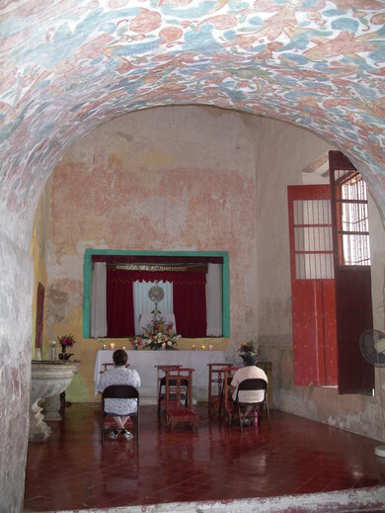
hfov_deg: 38.7
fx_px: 548
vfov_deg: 50.1
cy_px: 256
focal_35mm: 37
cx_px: 192
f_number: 2.8
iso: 200
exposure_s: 1/40
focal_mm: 7.8
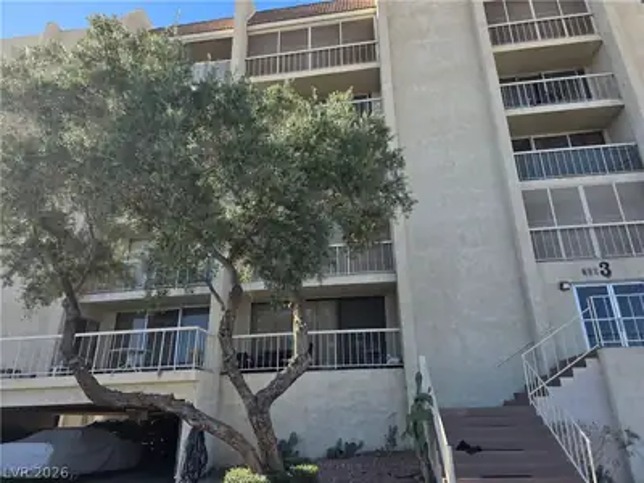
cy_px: 242
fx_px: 428
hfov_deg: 73.9
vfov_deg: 58.9
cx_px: 322
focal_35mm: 23
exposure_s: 1/2745
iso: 80
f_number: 1.7
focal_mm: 6.3
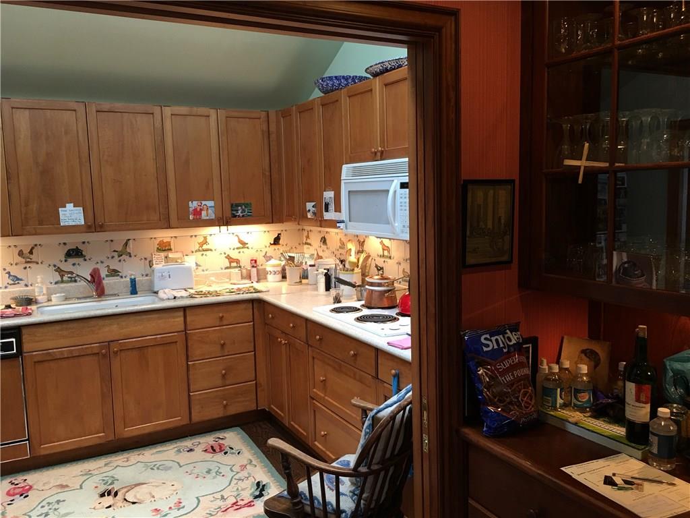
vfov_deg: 48.2
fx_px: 578
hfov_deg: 61.7
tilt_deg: -5.9
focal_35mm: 29
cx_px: 345
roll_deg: +2.1
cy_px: 259
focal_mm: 4.15
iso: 40
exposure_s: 1/15
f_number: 2.2
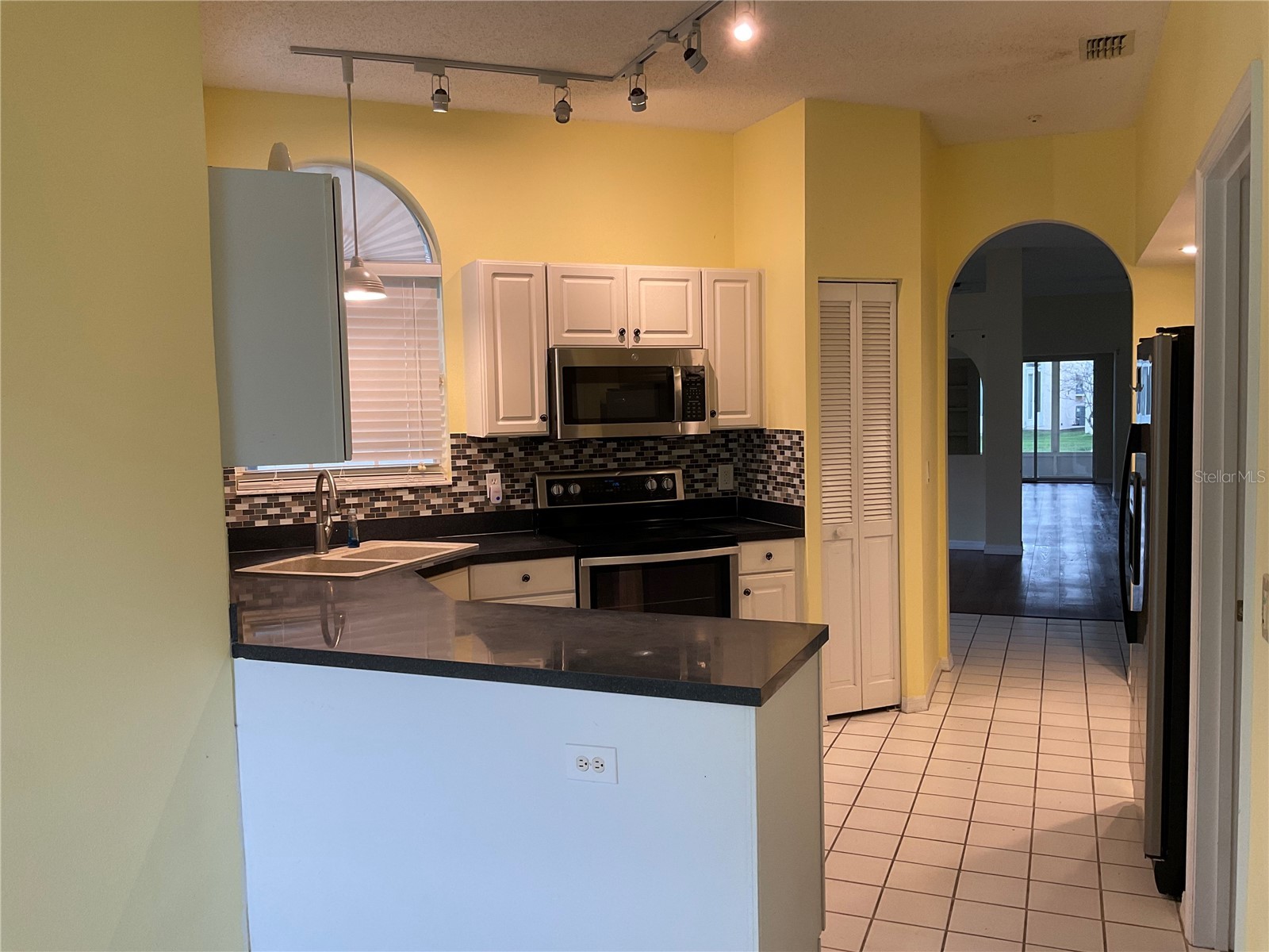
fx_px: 1063
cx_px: 634
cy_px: 476
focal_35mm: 29
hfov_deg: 61.7
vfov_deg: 48.2
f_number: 1.8
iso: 64
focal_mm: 3
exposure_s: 1/60
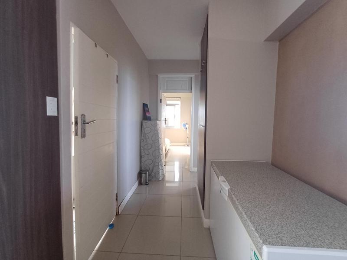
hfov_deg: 94.5
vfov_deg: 78.1
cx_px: 174
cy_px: 130
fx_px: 160
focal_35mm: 16
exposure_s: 1/25
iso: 200
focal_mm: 1.64
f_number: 2.2
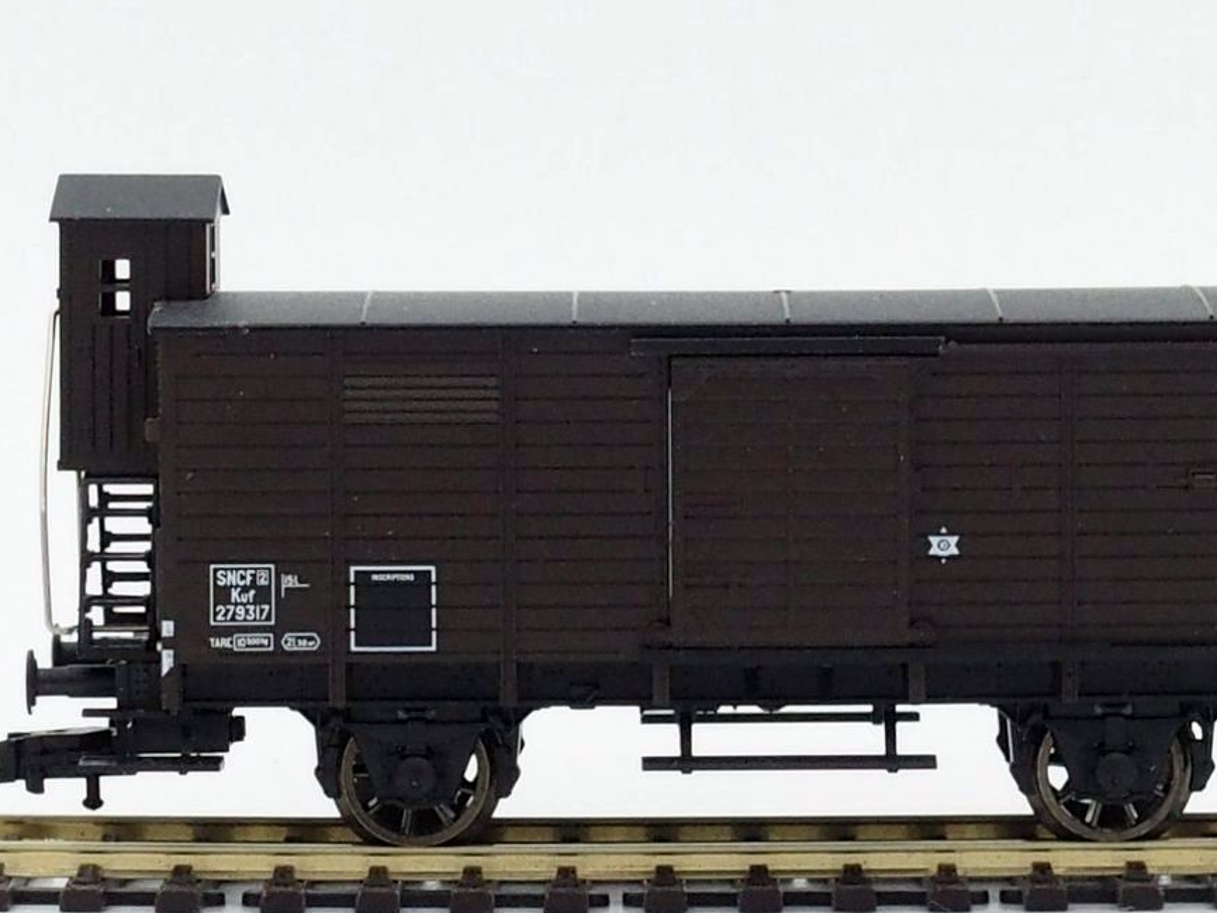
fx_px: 2602
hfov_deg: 26.3
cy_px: 564
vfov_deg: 19.9
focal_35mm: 74
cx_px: 751
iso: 320
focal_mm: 10.8
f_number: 3.5
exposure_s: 1/640
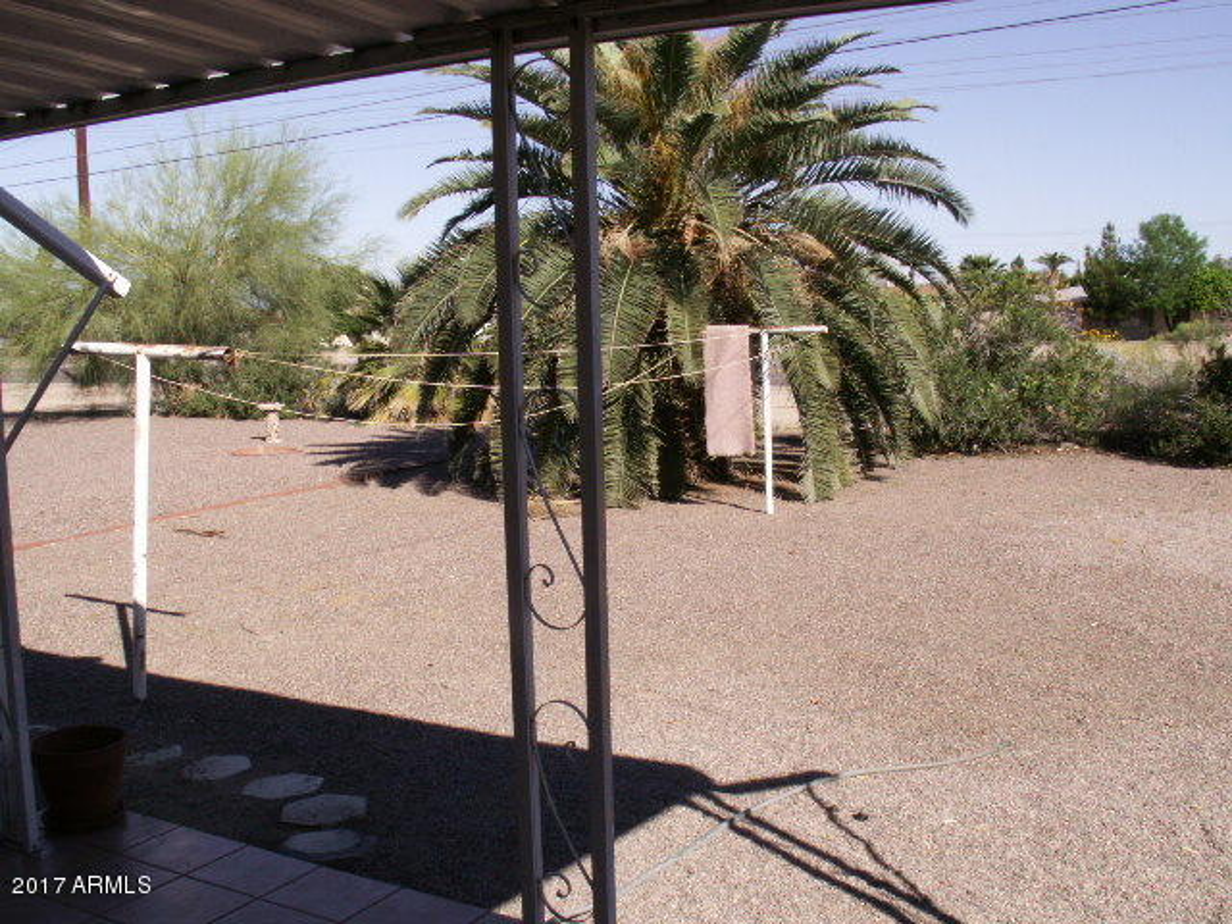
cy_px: 462
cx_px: 616
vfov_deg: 40.7
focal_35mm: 35
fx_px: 1246
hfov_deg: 52.6
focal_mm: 5.86
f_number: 8
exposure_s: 1/200
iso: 50
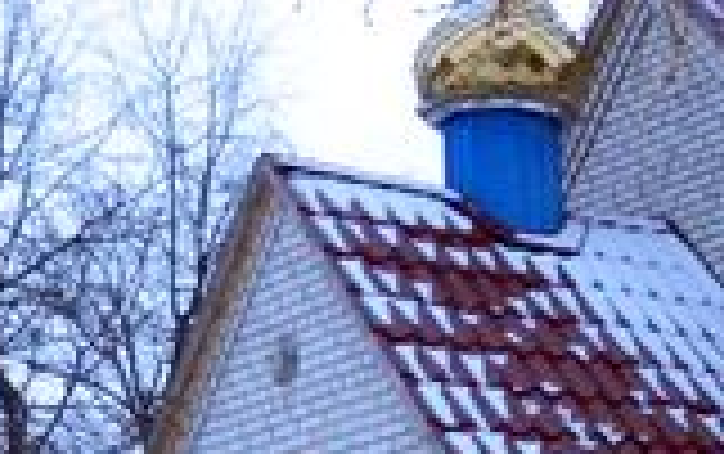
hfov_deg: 17.5
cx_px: 787
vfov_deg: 11.2
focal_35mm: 115
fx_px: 2271
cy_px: 533
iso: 400
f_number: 3.1
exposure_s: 1/15
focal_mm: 4.5
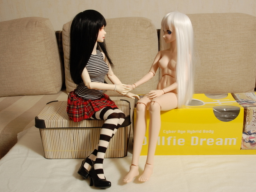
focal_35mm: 40
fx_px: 296
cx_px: 132
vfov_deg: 36.0
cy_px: 96
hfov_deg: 46.8
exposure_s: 1/200
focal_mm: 24
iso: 200
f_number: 8
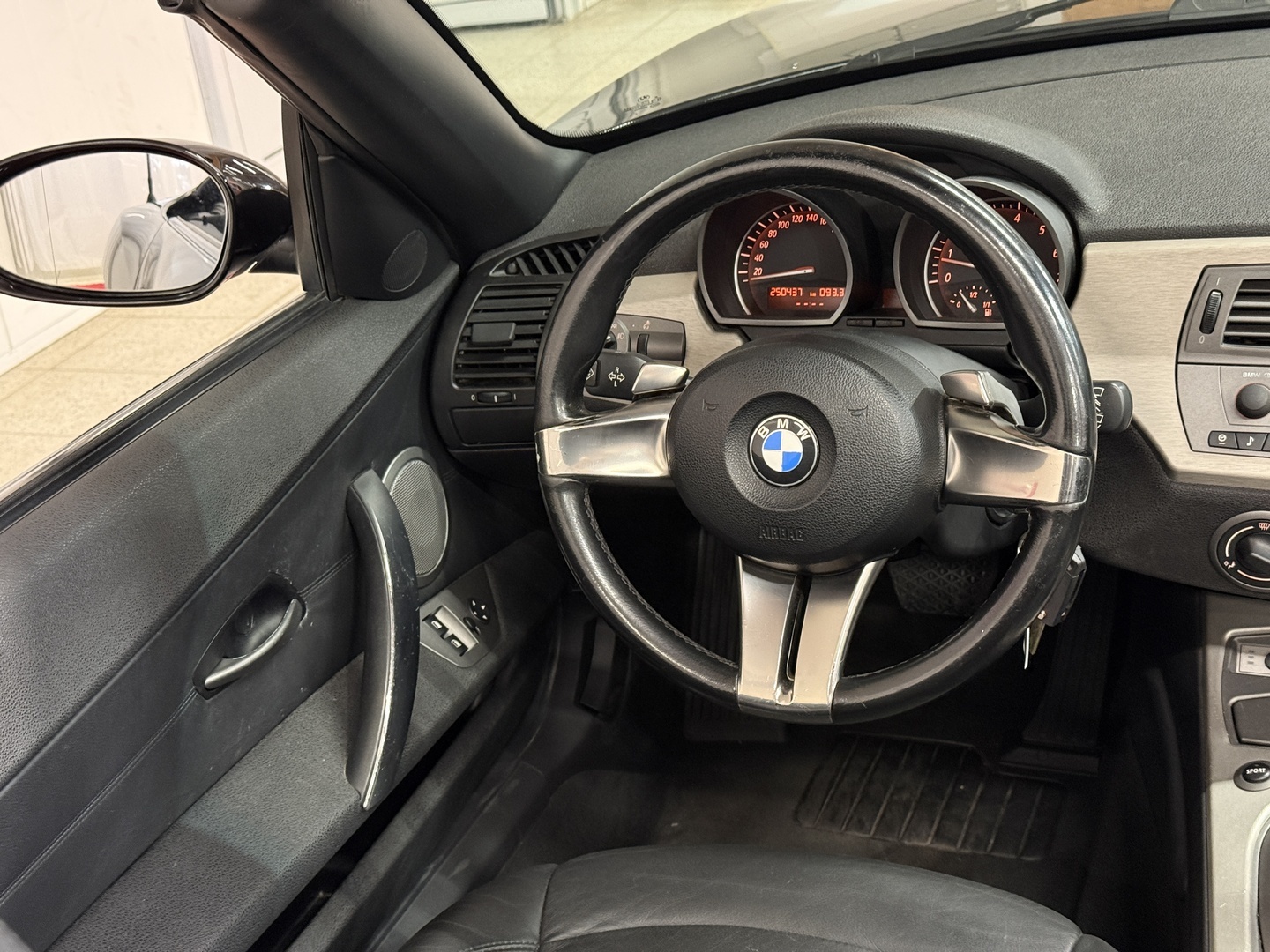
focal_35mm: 48
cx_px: 635
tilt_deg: -24.6
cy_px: 476
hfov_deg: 39.7
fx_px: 1761
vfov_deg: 30.3
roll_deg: +7.4
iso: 320
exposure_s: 1/40
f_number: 1.78
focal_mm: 6.76
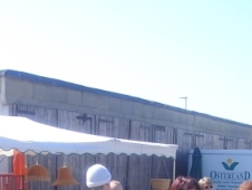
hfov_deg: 19.5
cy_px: 232
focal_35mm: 99
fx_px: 721
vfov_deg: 14.5
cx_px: 40
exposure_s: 1/250
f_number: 4.3
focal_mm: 5.8
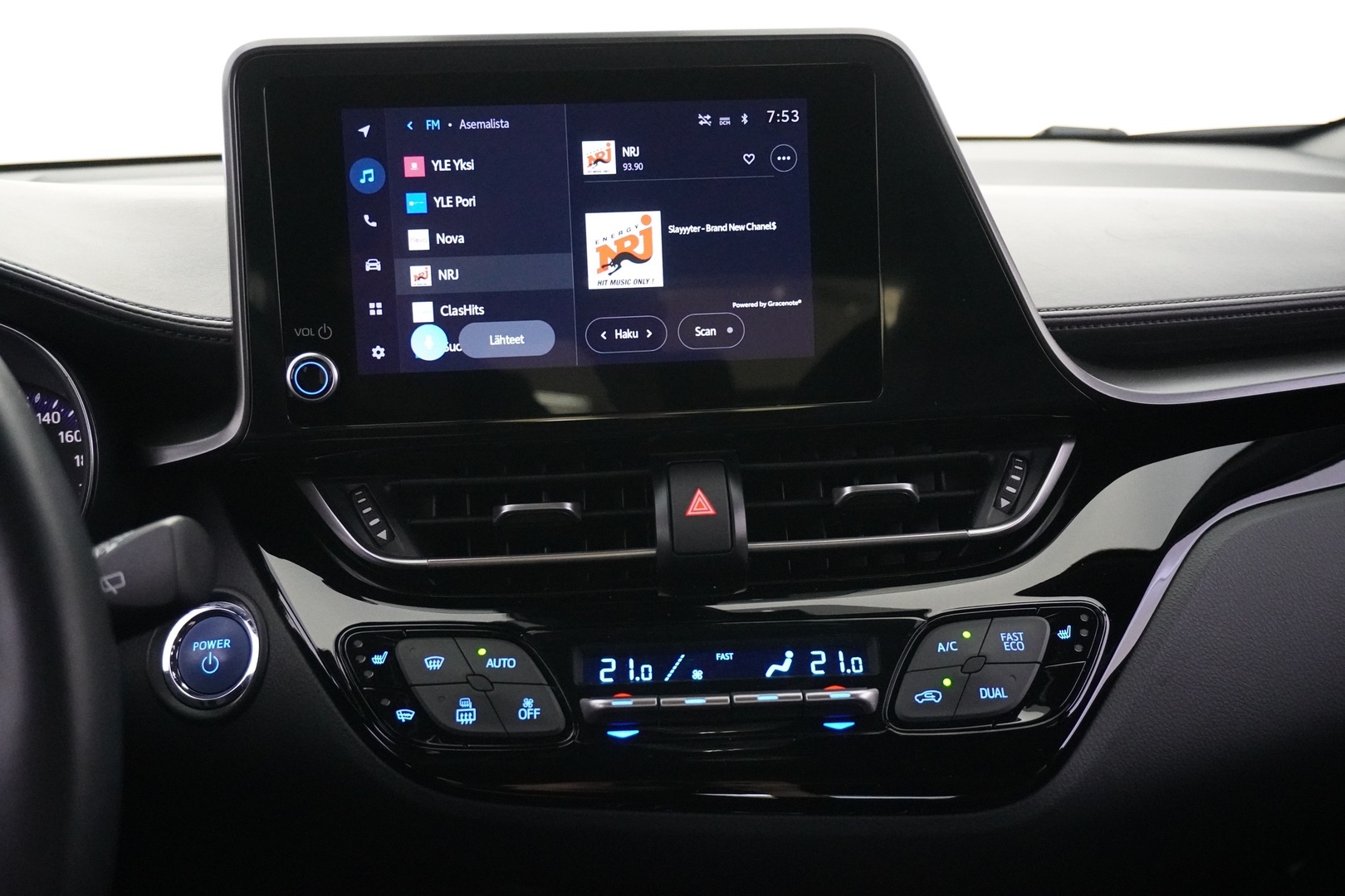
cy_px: 448
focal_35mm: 34
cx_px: 672
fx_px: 1289
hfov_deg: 55.1
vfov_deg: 38.4
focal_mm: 23
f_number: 4
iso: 6400
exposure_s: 1/60
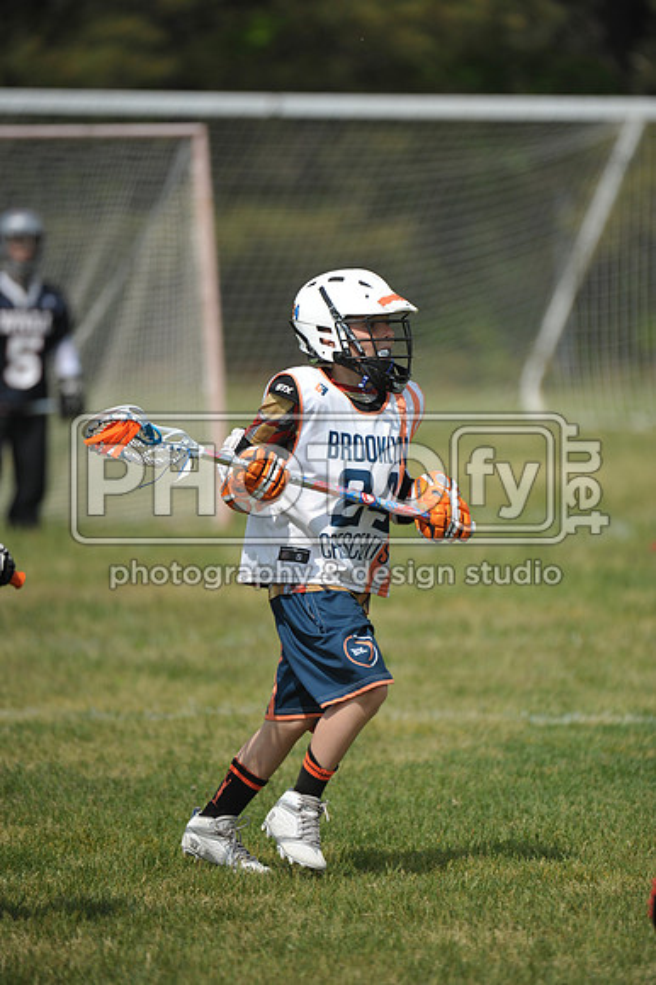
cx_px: 328
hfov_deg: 4.0
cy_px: 492
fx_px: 9304
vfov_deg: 6.1
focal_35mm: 340
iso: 640
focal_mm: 340
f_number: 4
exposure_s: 1/5000
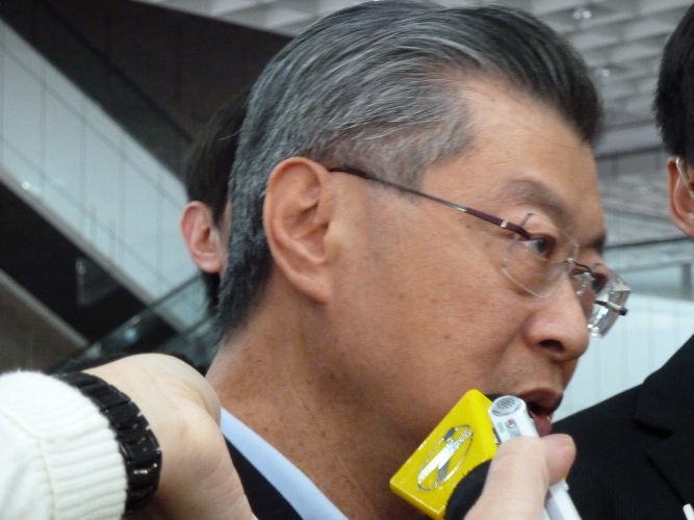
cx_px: 347
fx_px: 2225
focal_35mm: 111
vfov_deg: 13.3
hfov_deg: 17.7
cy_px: 260
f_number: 4.4
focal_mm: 18.2
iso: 800
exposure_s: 1/15
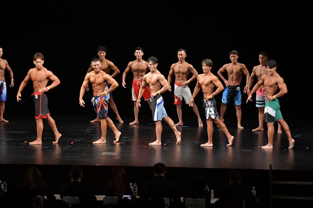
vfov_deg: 9.9
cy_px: 104
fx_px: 1199
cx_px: 156
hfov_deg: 14.9
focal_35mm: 138
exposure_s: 1/400
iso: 3200
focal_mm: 92
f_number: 5.6
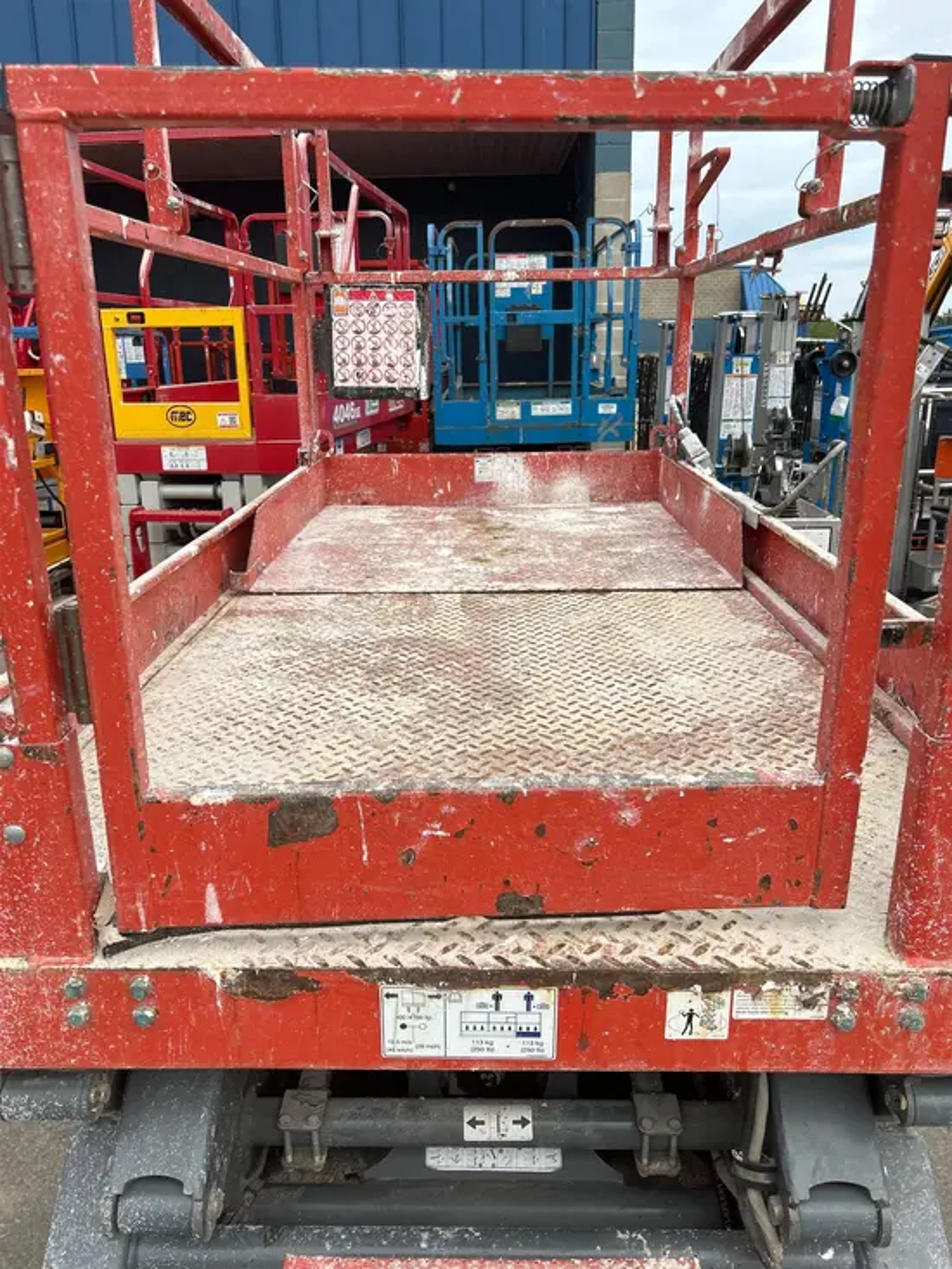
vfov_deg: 67.3
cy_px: 634
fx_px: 953
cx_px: 476
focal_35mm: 26
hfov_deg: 53.1
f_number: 1.5
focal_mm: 5.7
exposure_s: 1/2513
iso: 50
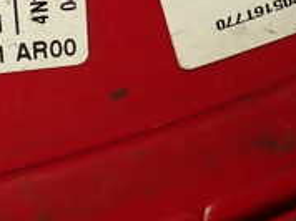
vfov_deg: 13.3
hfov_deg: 18.2
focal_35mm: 108
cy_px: -43
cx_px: 85
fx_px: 922
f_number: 2.4
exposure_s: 1/80
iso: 100
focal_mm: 5.79
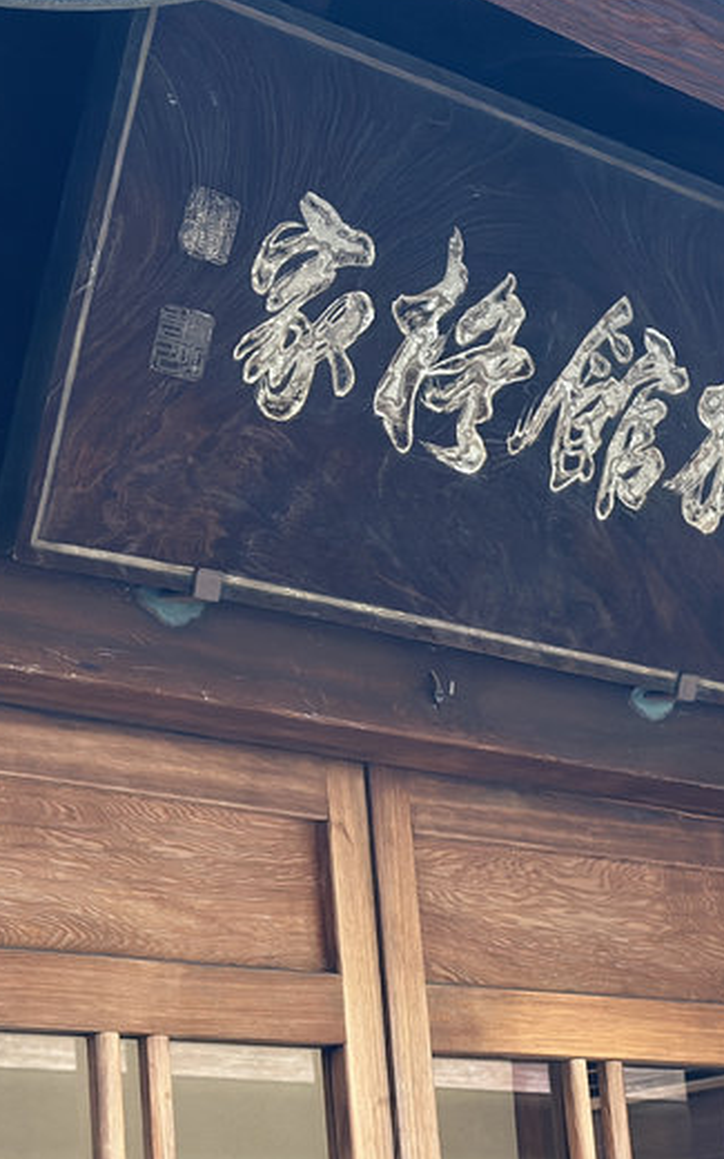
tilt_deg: +14.3
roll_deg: +5.3
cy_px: 739
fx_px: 2778
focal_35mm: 88
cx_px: 490
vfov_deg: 23.5
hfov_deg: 14.8
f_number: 1.78
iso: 320
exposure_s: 1/60
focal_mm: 6.86
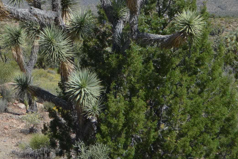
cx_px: 35
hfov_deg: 16.9
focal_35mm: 120
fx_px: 794
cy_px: 38
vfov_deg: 11.4
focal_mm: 28
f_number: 6.3
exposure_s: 1/1600
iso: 400
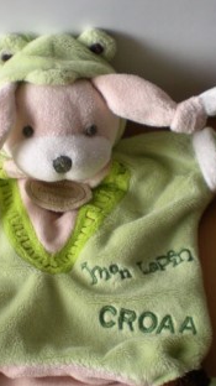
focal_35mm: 69
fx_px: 704
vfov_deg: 30.6
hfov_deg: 17.4
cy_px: 203
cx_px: 59
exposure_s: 1/61.5
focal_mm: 6.3
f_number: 3.1
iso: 130
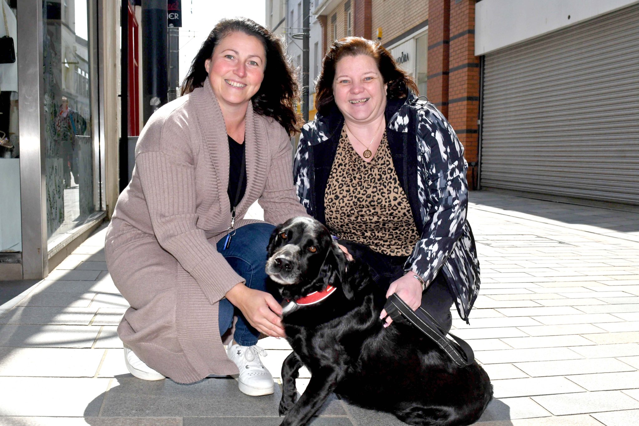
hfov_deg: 53.1
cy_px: 213
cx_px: 320
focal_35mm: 36
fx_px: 639
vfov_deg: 36.9
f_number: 6.3
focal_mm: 24
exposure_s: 1/4000
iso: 1000
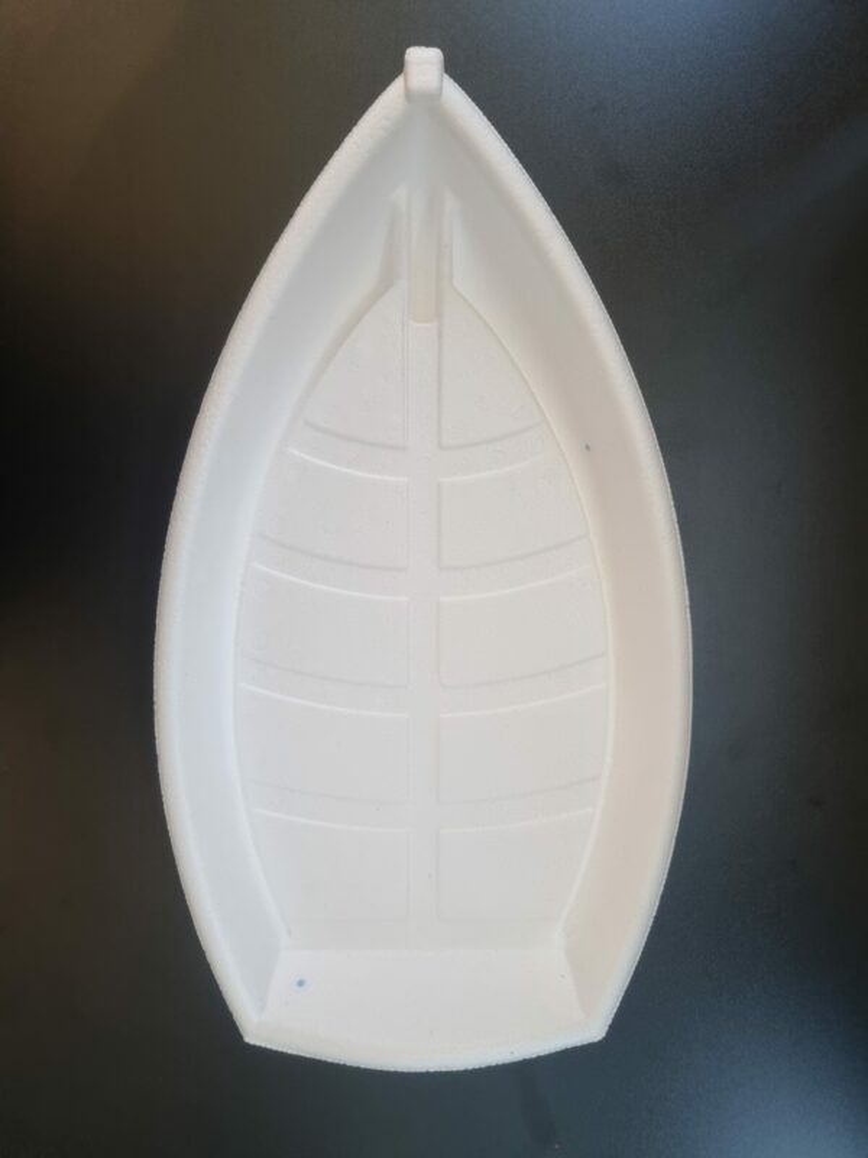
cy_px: 579
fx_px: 869
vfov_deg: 67.3
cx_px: 434
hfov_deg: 53.1
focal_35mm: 26
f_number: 1.8
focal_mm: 5.4
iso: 200
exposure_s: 1/50
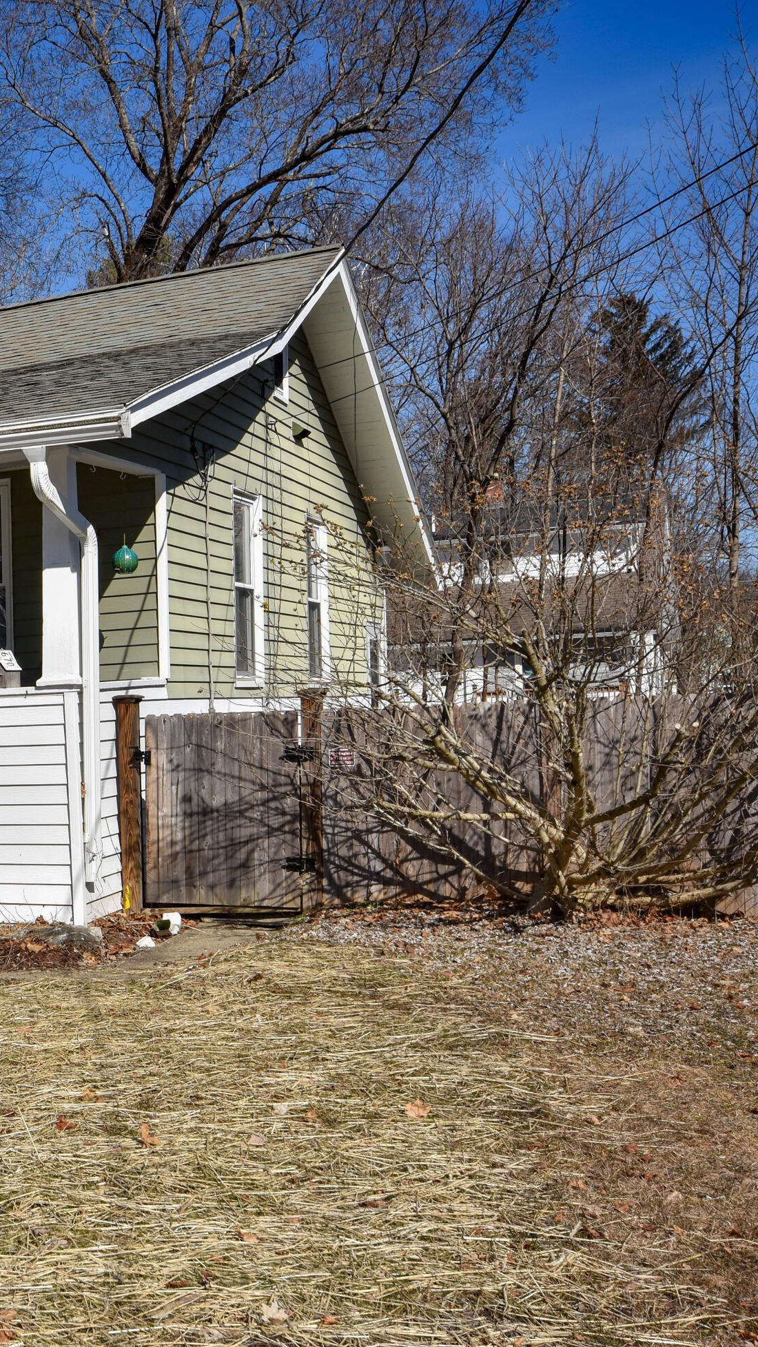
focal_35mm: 46
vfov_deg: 44.7
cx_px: -204
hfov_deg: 23.3
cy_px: 674
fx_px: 1636
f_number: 10
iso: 100
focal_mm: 19
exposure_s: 1/250
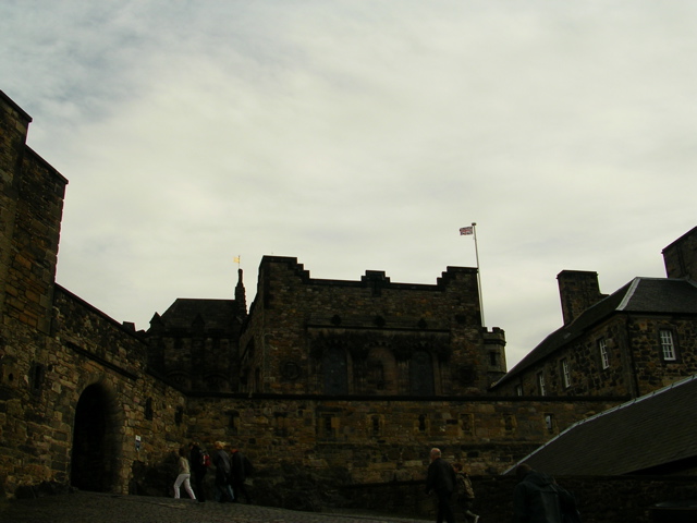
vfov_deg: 37.7
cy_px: 262
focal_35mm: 38
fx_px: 765
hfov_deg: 49.0
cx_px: 348
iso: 50
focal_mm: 5.8
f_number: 5.6
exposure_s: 1/322
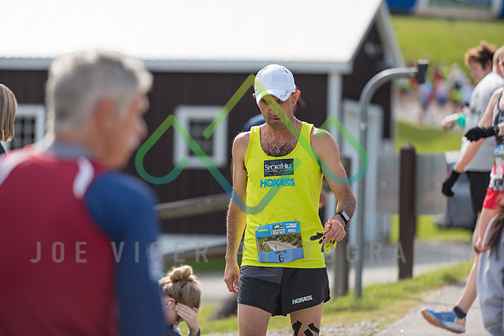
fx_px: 2801
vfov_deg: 6.9
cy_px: 168
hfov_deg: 10.3
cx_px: 252
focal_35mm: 200
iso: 100
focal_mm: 200
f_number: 3.2
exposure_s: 1/1000
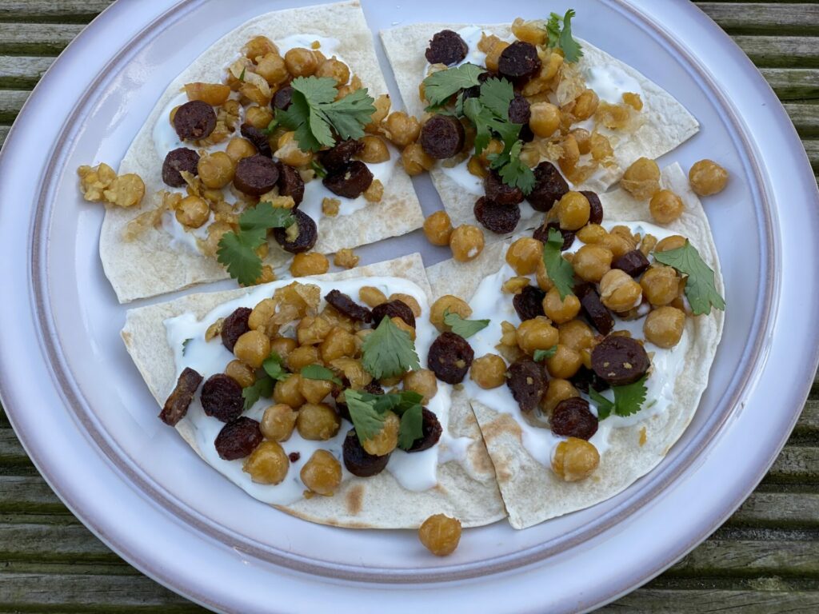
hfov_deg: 36.8
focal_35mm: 52
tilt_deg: -63.6
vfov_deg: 28.0
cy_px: 307
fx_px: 1230
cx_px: 410
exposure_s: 1/122
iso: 20
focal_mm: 6
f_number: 2
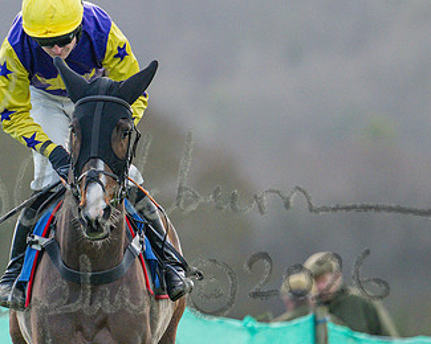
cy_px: 148
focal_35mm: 1172
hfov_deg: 1.7
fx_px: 14950
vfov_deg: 1.3
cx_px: 104
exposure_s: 1/2000
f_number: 4.5
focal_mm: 400
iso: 1000
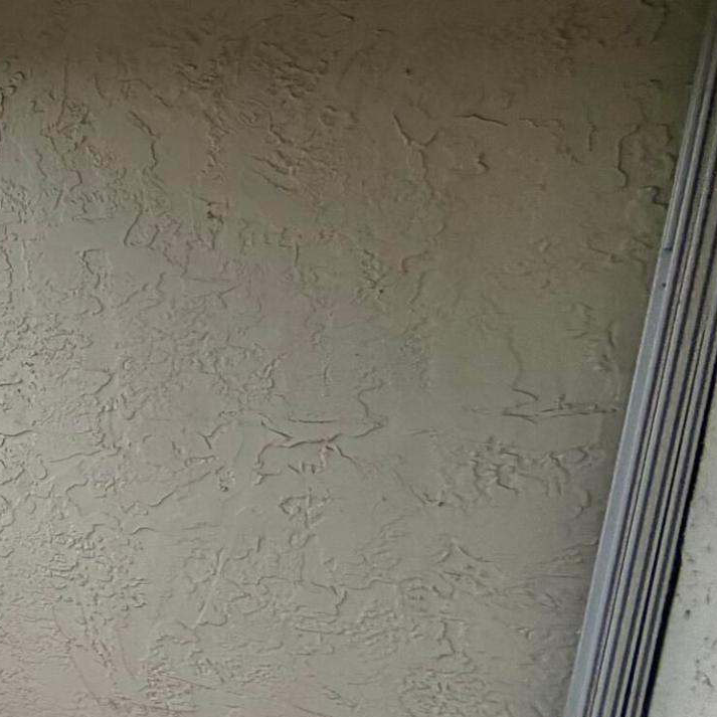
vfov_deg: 33.7
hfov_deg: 19.2
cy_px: 483
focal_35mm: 50
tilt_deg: -9.6
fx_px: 1172
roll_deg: +1.1
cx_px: -721
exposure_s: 1/239
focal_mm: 2.22
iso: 40
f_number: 2.2
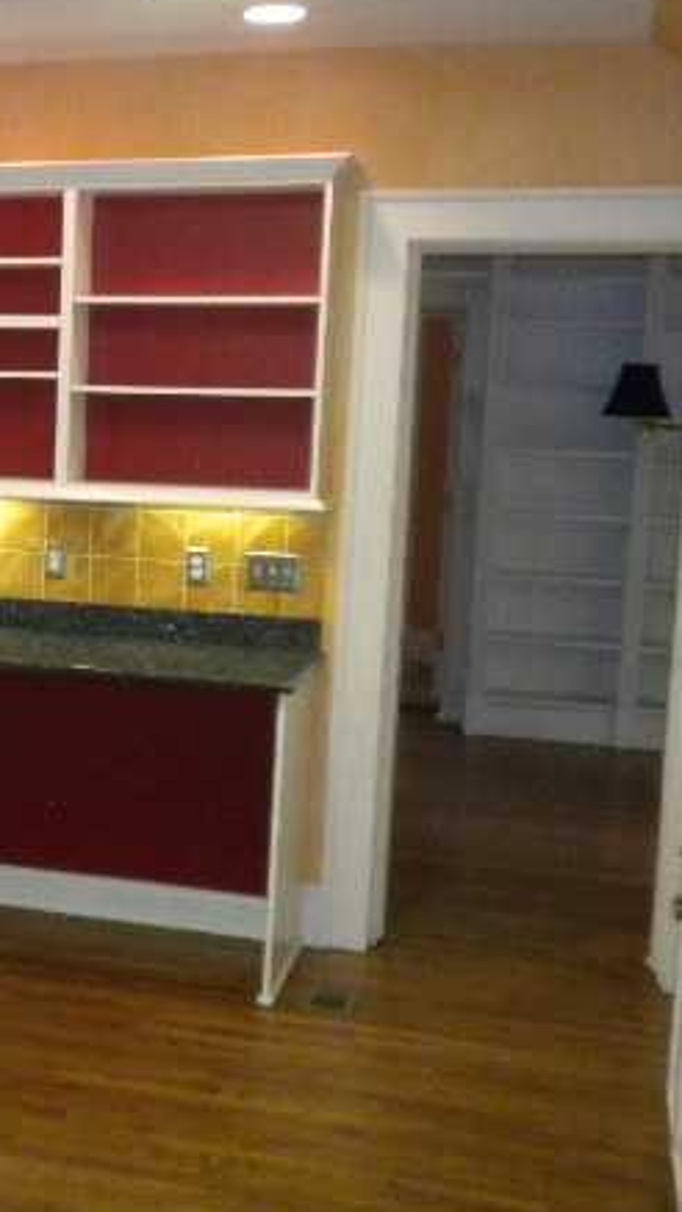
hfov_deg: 19.1
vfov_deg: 35.4
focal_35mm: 59
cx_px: -155
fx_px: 1896
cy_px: 580
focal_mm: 6.6
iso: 400
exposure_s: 1/40.7
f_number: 3.5
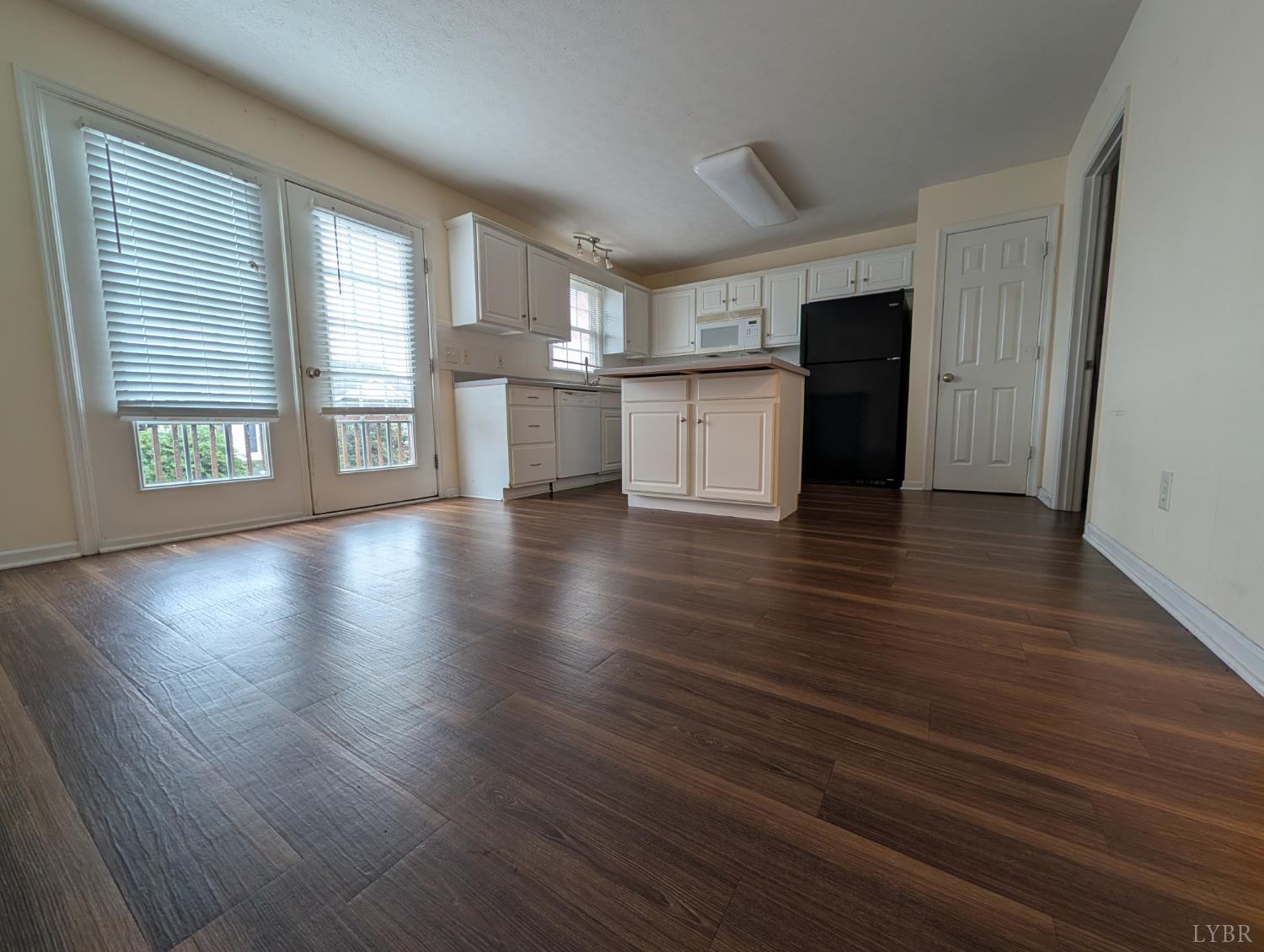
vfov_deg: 94.6
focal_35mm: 12
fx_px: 439
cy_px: 476
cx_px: 632
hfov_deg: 110.5
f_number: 1.7
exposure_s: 1/60
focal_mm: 2.02
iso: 78
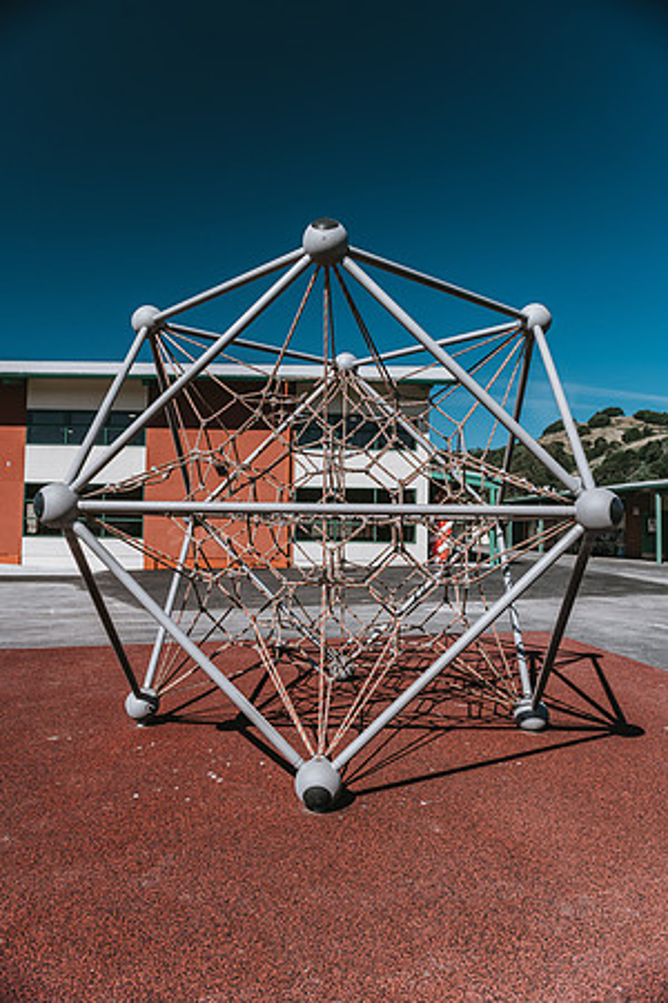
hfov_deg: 53.1
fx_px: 668
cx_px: 334
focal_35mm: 24
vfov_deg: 73.7
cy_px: 502
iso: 200
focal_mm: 24
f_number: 4.5
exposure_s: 1/500
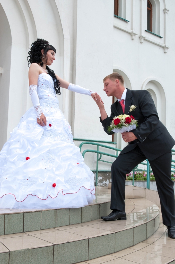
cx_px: 88
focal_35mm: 42
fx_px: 307
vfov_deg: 46.5
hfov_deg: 31.8
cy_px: 132
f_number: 10
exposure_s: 1/200
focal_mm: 28
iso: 400
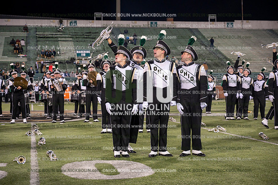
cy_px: 92
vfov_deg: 19.4
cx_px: 139
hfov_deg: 28.9
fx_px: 540
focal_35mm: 70
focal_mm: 70
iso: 3200
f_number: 4
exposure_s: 1/640
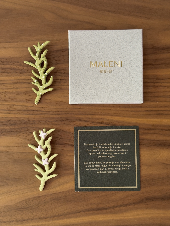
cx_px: 85
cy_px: 113
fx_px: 314
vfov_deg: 39.7
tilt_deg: -86.5
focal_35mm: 48
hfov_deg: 30.3
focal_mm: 6.76
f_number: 1.78
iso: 320
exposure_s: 1/33
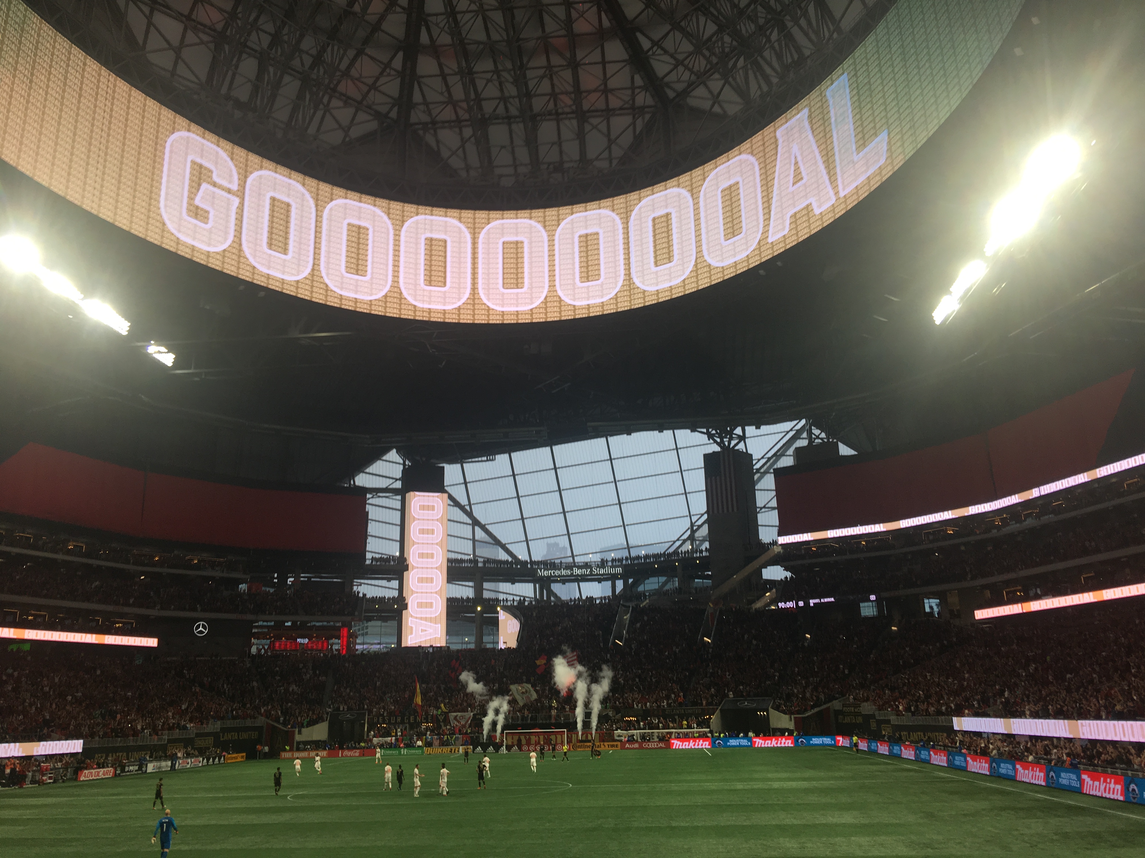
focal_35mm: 29
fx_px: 959
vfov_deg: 48.2
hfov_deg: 61.7
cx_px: 572
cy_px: 429
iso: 25
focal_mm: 4.15
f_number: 2.2
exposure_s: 1/120
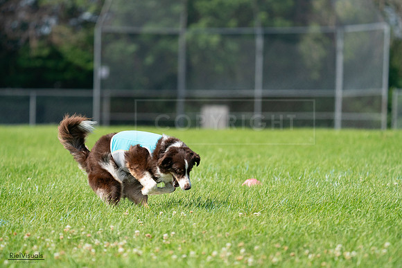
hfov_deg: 6.5
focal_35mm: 315
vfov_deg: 4.4
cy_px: 134
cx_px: 201
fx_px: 3518
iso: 1600
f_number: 6.3
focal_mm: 315
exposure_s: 1/4000
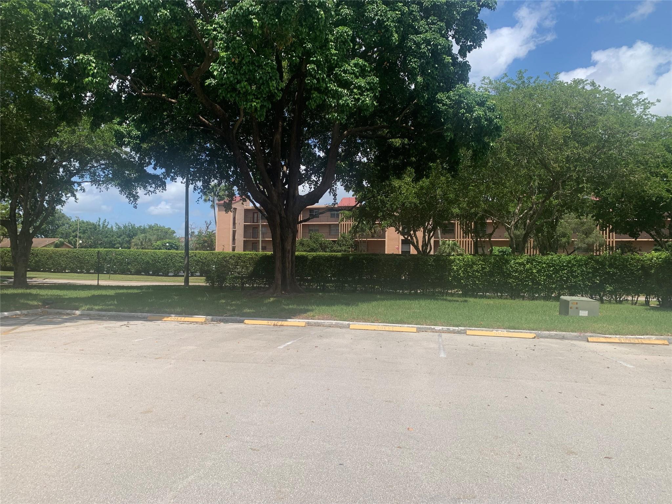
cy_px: 252
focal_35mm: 26
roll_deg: -1.4
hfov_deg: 67.3
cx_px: 336
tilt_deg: +1.4
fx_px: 505
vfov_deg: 53.1
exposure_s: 1/2481
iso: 25
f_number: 1.8
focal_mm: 4.25
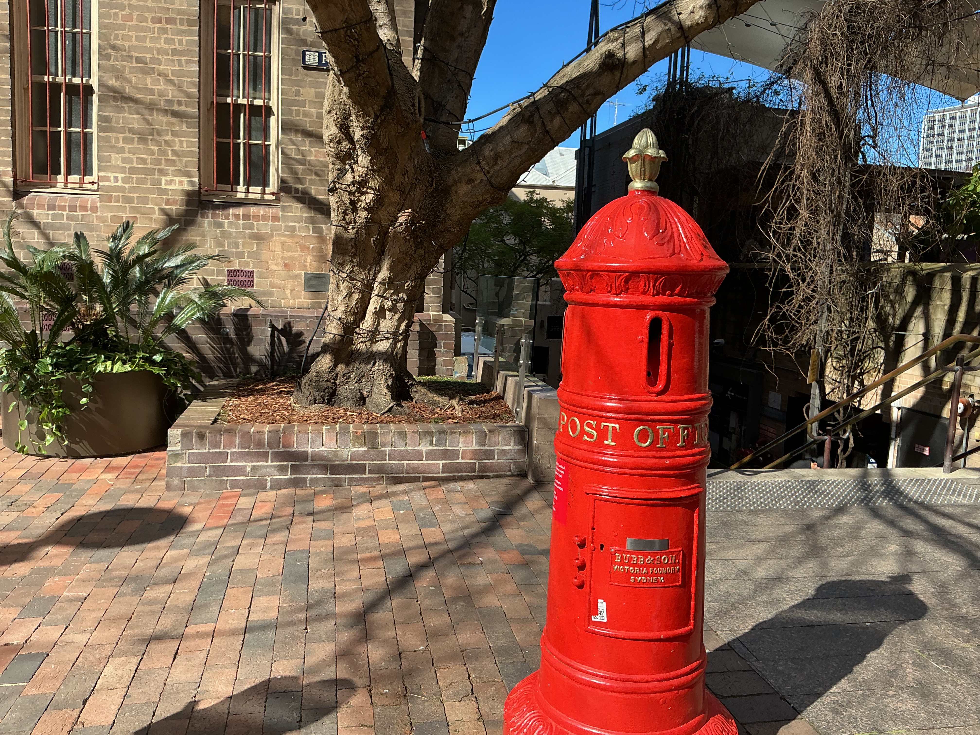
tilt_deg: -6.3
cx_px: 490
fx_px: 821
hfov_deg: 61.7
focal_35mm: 29
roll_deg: -2.2
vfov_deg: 48.2
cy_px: 368
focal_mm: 3
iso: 25
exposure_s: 1/792
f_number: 1.8
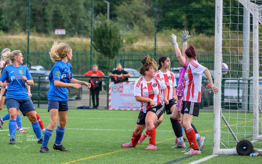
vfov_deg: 5.1
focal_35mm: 259
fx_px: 1849
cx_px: 106
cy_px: 58
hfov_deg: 8.1
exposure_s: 1/2000
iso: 1250
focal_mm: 200
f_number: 5
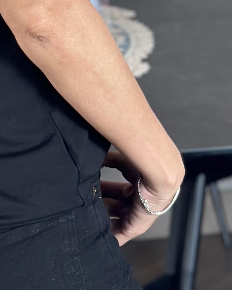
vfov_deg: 9.5
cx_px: -60
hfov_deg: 7.6
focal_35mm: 202
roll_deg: +6.5
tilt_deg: -14.9
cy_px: -43
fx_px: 1734
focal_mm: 6.86
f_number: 1.78
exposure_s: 1/60
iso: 125
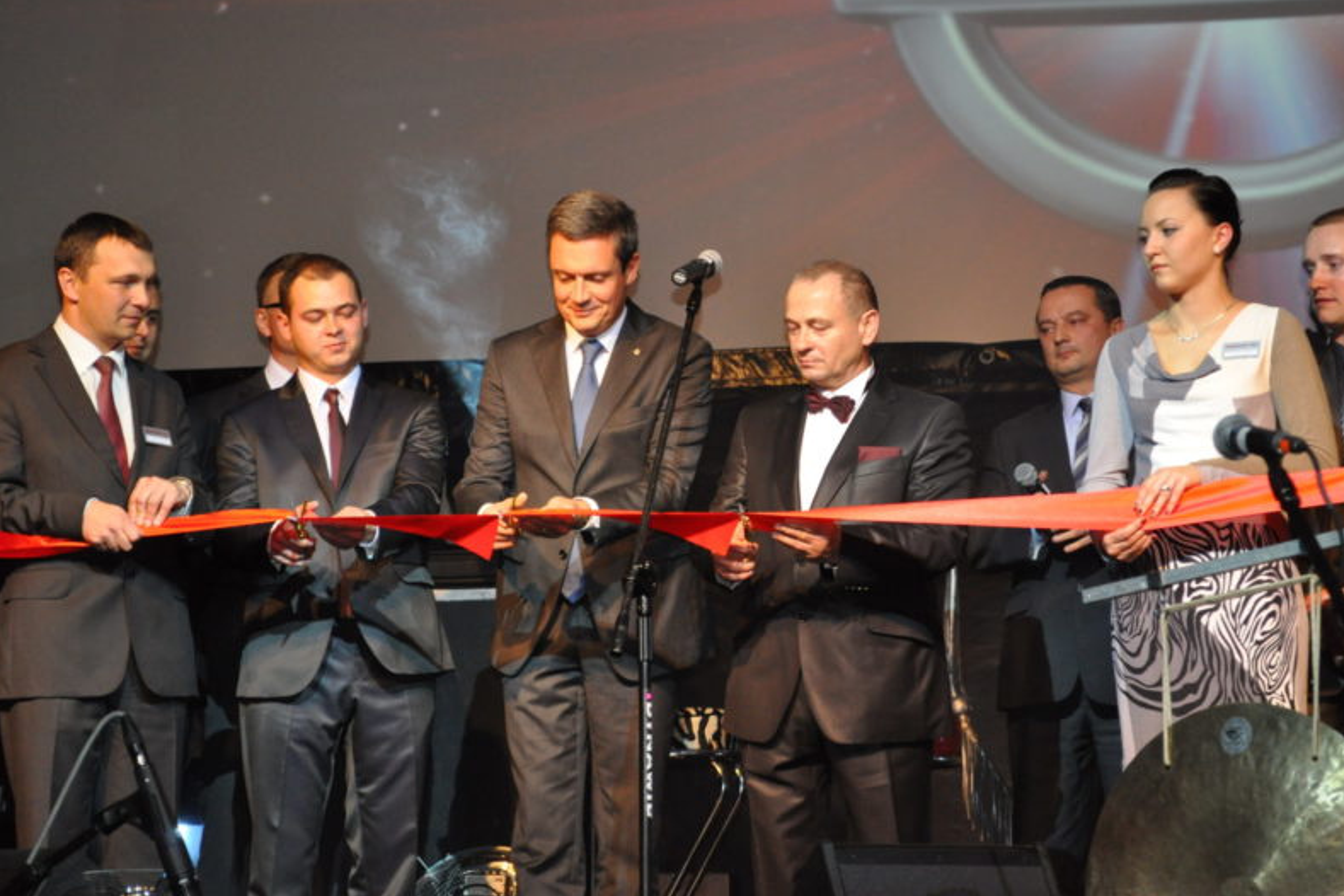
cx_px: 668
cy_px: 449
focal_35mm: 79
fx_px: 2949
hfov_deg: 25.7
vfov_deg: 17.3
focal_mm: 52
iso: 1400
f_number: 5.6
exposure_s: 1/60
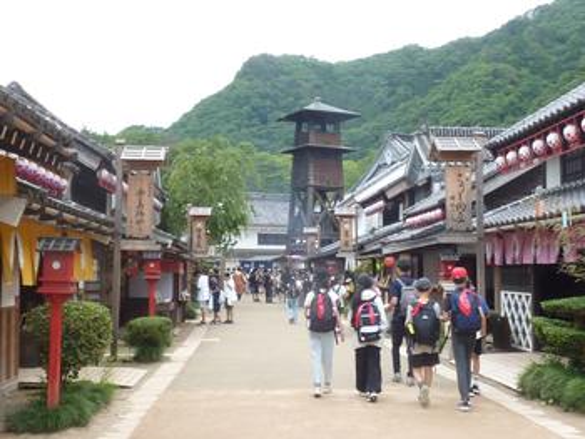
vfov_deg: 30.3
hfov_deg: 39.6
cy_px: 220
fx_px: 812
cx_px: 292
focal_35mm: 48
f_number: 4
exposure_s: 1/125
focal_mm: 4.4
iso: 80
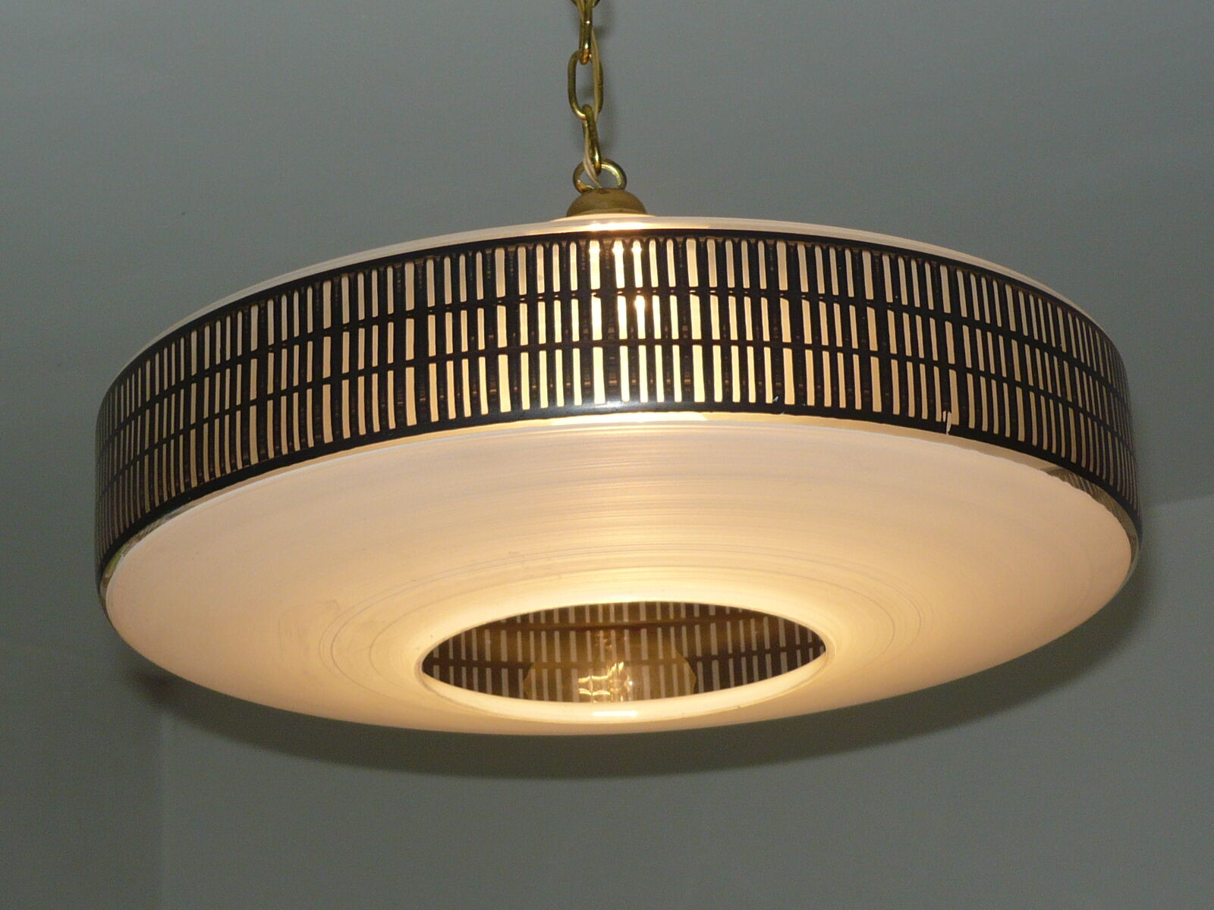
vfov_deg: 16.8
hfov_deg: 22.3
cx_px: 607
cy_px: 455
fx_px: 3086
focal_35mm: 88
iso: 100
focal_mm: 9.1
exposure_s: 1/100
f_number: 3.4
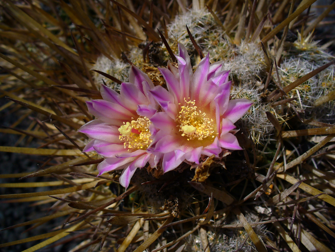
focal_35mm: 37
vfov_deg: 38.7
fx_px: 358
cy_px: 126
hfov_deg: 50.1
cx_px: 168
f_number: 5.6
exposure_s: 1/800
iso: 64
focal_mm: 6.1
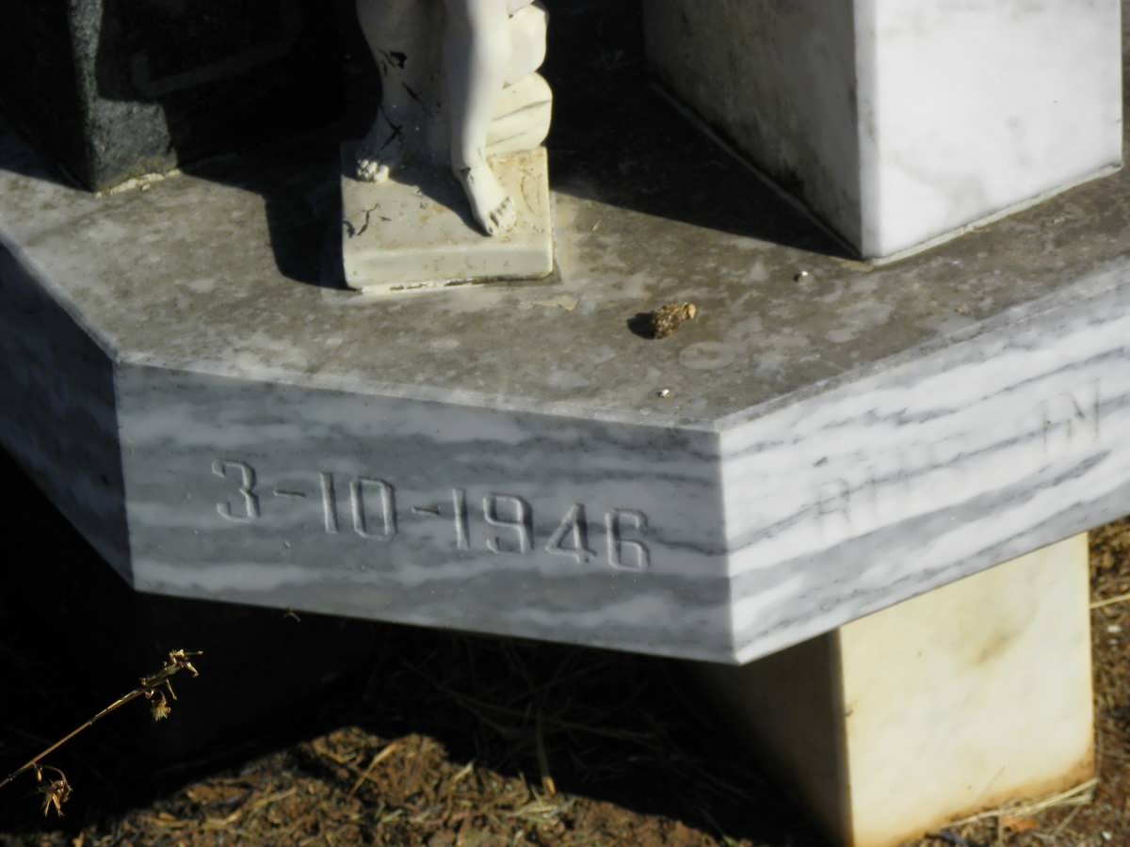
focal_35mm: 162
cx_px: 565
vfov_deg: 9.2
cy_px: 424
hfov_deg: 12.2
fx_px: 5288
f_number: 5.6
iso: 64
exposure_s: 1/500
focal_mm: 28.8
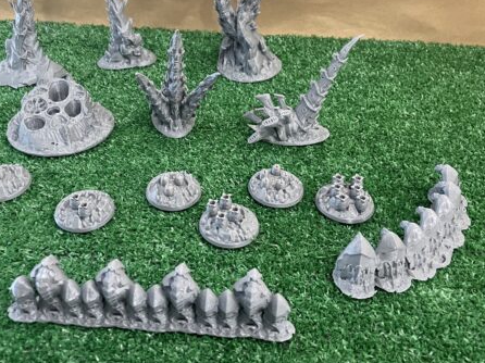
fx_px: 490
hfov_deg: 52.4
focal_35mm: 35
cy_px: 126
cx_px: 204
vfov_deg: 40.2
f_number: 1.6
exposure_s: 1/60
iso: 500
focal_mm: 4.2
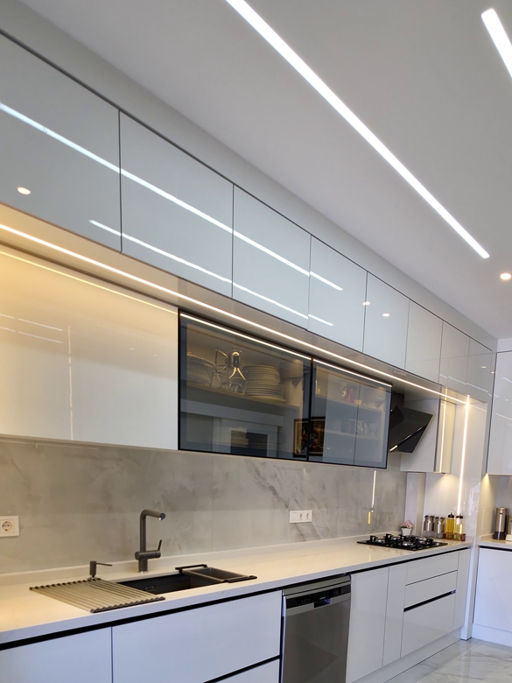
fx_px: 473
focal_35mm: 24
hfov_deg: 55.9
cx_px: 332
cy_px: 558
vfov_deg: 64.5
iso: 40
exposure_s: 1/50
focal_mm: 2.2
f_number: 1.9
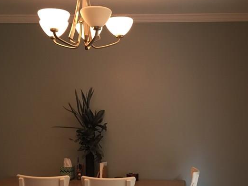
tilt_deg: -2.8
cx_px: 140
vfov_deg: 25.4
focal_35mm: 57
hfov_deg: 33.7
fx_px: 408
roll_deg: -1.5
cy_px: 140
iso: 64
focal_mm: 4.15
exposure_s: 1/30
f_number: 2.2
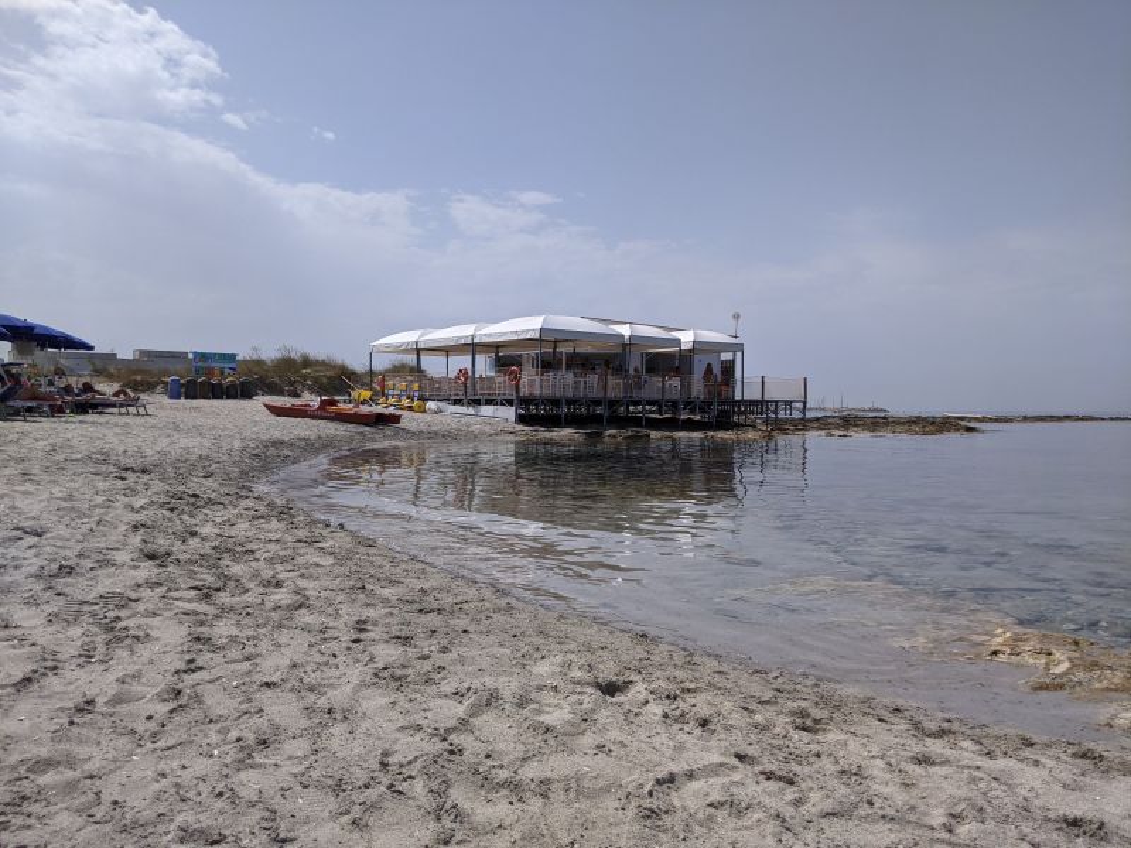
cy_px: 424
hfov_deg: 65.3
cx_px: 566
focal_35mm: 27
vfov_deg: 51.4
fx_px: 882
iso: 61
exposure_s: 1/5882
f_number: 1.8
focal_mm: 4.44
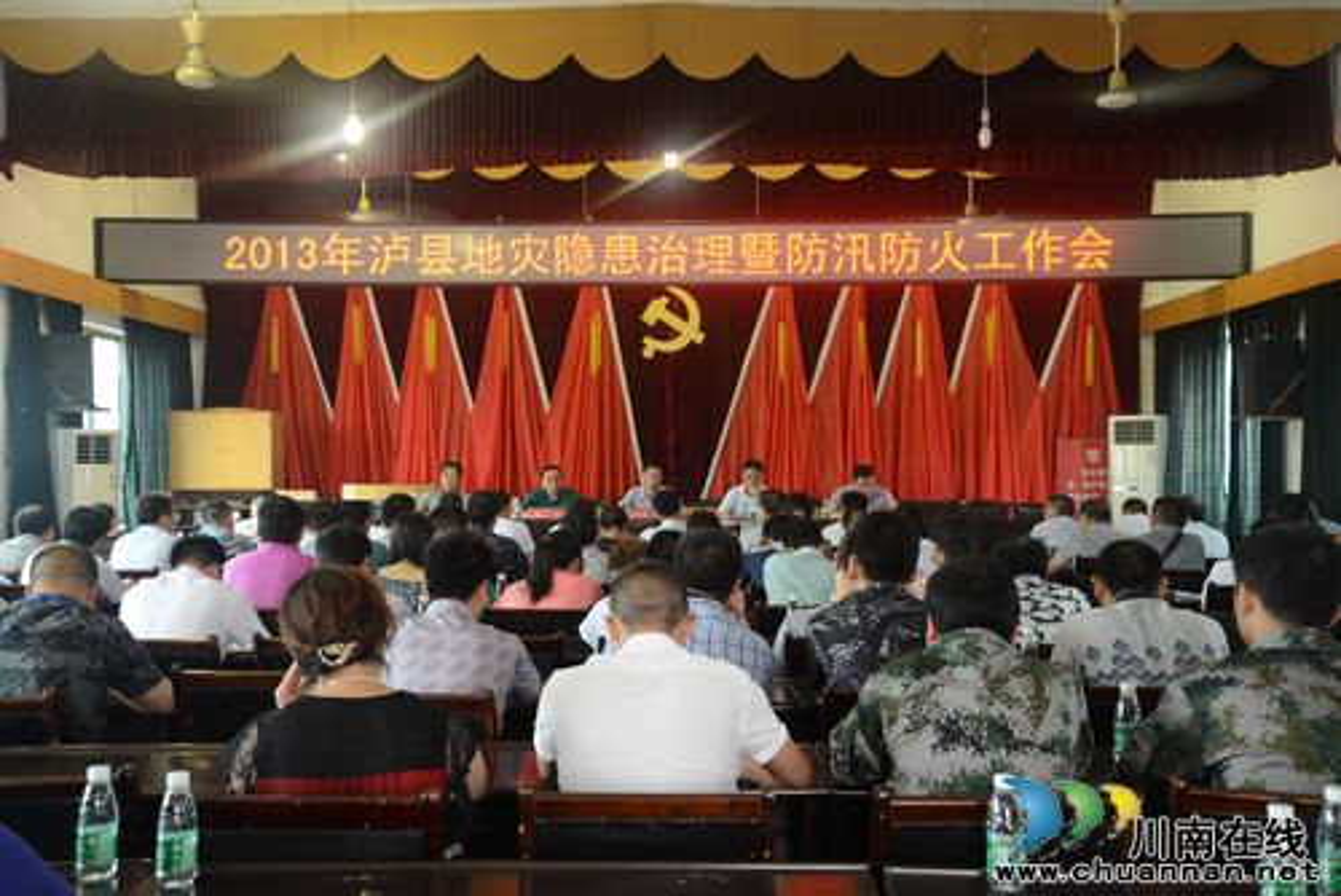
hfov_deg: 50.7
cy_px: 448
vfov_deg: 35.1
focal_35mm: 38
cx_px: 670
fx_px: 1416
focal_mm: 38
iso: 200
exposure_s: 1/6
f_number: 5.6
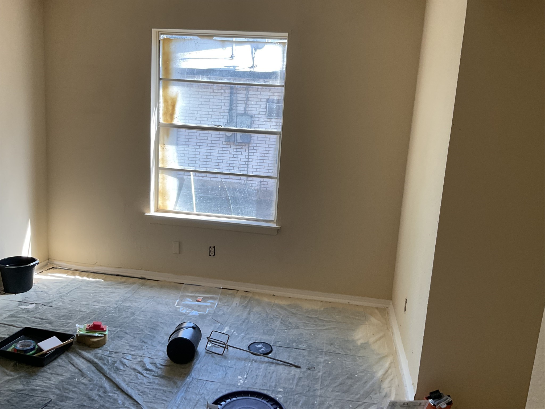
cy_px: 204
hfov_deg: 61.7
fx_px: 457
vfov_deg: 48.2
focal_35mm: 29
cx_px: 272
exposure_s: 1/120
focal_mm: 3
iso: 40
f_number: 1.8
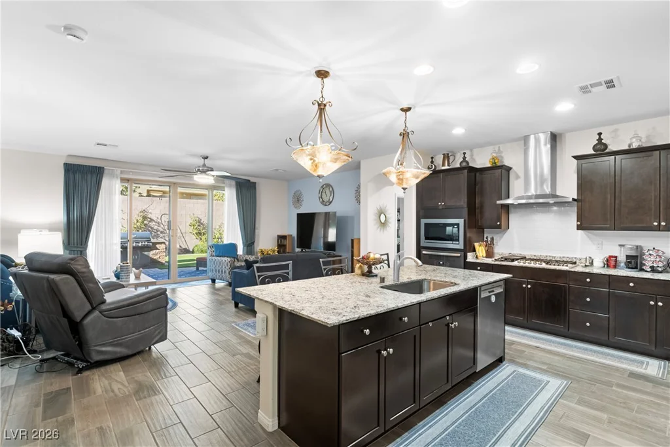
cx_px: 335
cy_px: 224
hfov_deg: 93.3
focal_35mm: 17
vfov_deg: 70.5
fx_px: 316
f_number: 8
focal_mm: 17
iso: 400
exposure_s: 1/10
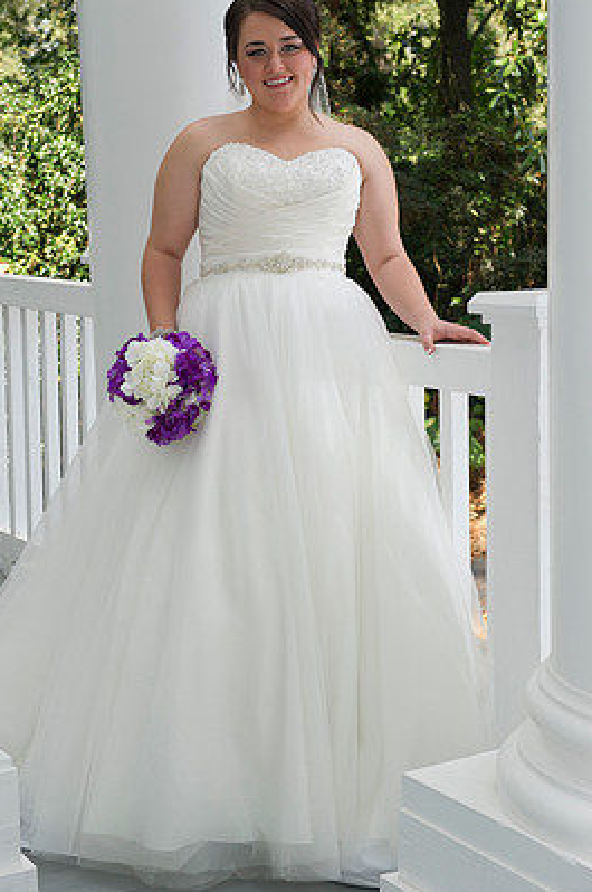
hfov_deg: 19.4
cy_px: 405
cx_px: 274
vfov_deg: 28.9
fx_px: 1731
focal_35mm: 70
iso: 320
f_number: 8
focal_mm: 62
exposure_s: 1/200
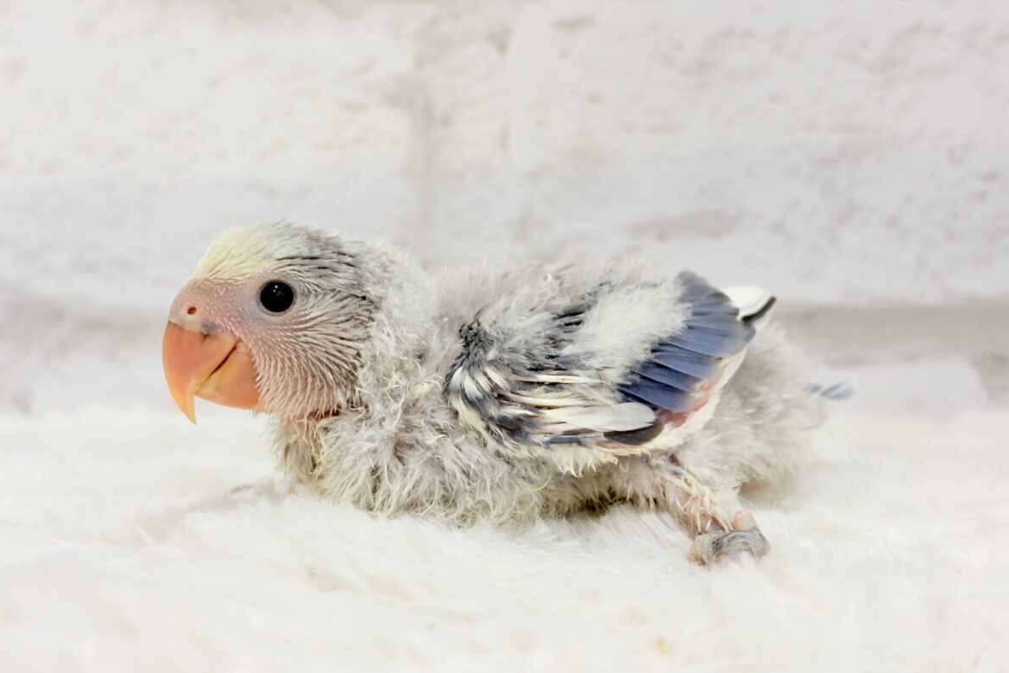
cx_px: 510
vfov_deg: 24.6
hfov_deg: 36.2
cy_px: 330
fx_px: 1542
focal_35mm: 55
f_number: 1.6
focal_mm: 5.96
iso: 50
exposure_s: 1/50
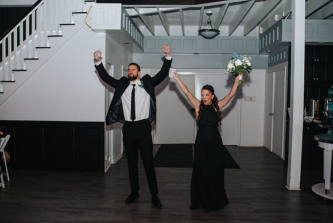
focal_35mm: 35
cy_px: 112
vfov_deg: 37.9
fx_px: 324
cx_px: 166
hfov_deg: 54.4
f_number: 2.8
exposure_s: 1/200
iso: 1000
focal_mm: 35
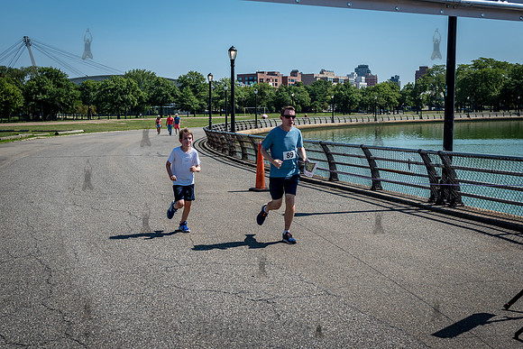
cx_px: 270
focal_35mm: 44
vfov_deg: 30.2
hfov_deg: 44.1
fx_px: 646
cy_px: 163
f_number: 4
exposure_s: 1/2500
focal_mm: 31
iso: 200
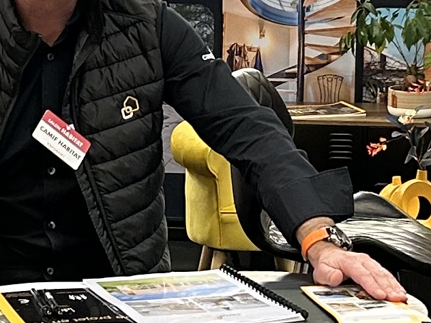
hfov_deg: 11.9
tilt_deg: -11.7
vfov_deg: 8.9
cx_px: 188
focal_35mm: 166
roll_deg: -0.9
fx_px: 2067
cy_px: 222
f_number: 1.5
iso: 125
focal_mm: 5.7
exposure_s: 1/50
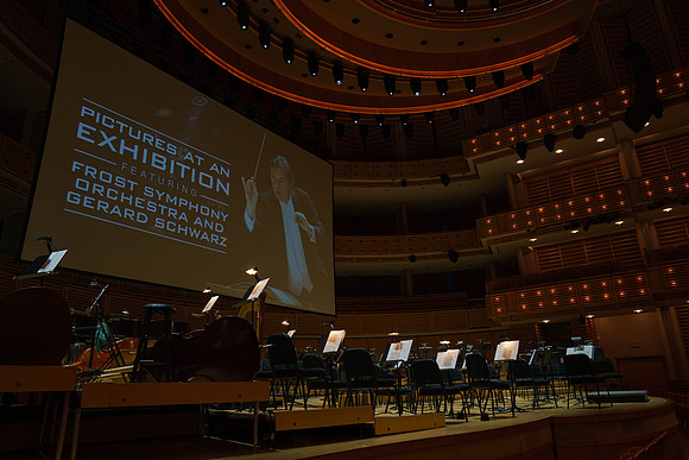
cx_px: 344
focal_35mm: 24
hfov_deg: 73.7
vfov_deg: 53.2
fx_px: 459
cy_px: 230
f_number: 4.5
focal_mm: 24
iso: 2500
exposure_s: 1/200
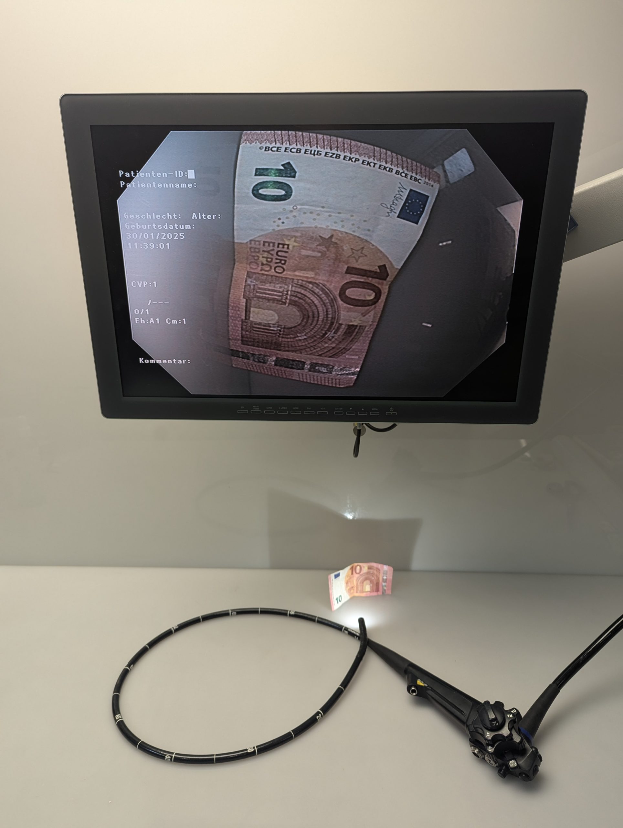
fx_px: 574
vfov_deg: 71.5
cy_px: 414
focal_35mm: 24
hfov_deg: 56.9
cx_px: 312
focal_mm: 6.81
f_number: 1.85
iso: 65
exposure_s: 1/100
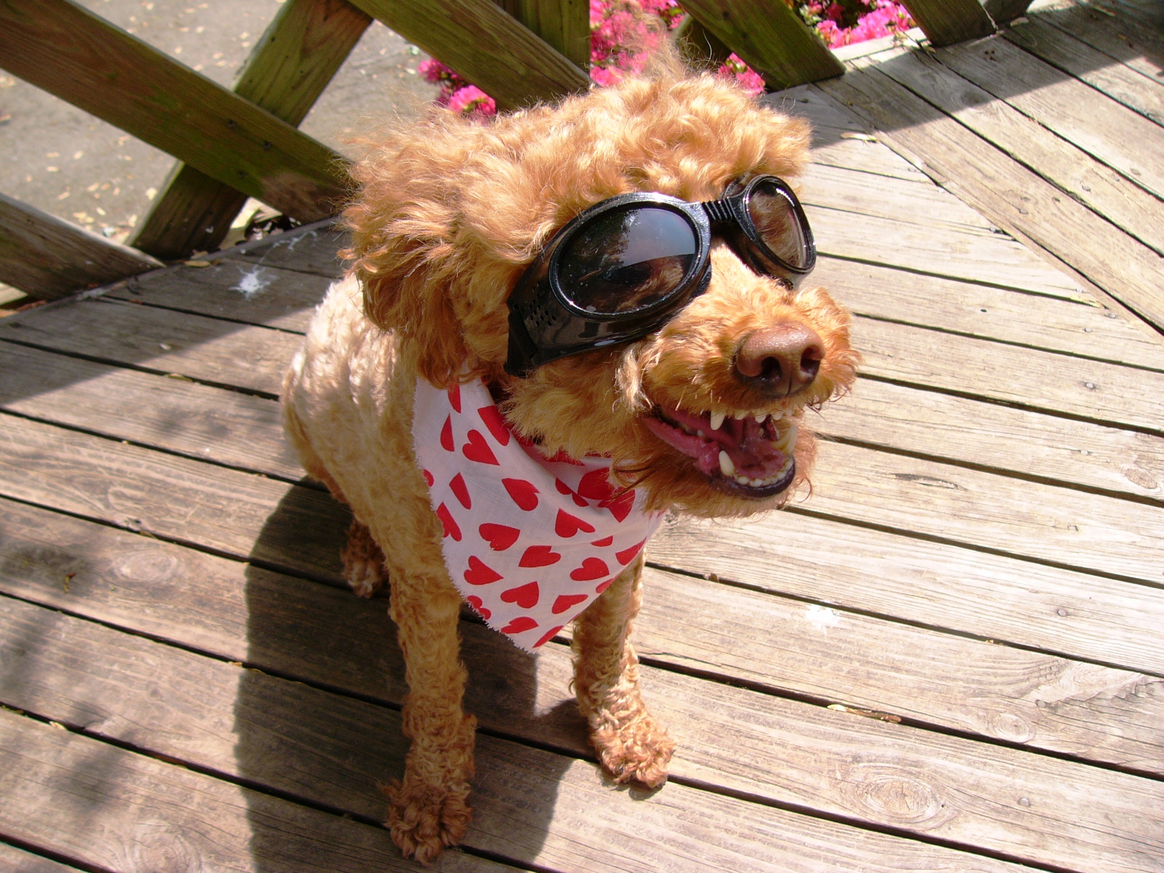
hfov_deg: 51.4
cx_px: 582
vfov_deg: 39.7
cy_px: 436
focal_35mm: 36
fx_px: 1211
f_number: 2.8
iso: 50
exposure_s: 1/320
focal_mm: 6
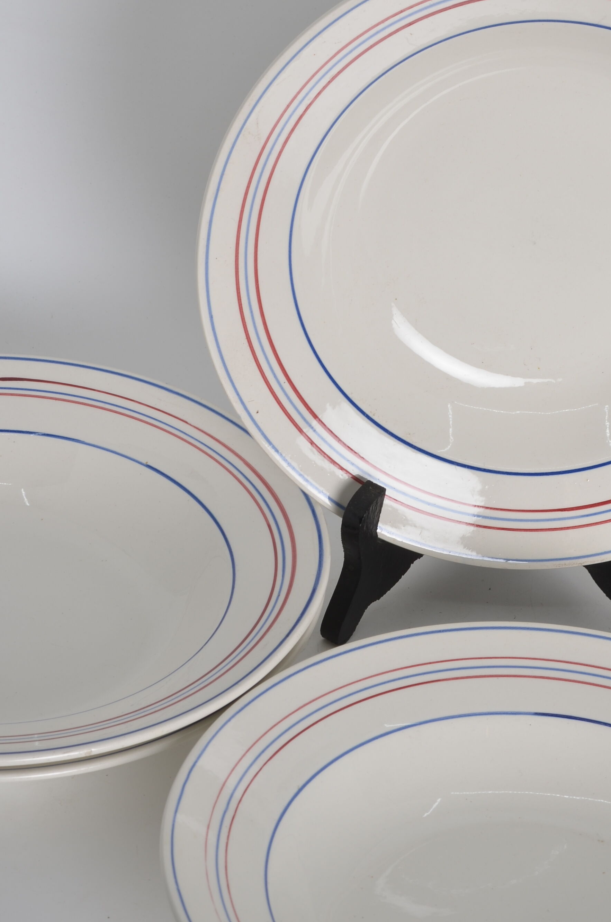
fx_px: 2660
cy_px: 440
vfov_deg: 19.7
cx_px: 313
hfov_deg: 13.1
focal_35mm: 104
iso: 100
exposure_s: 1/125
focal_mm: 50
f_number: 11
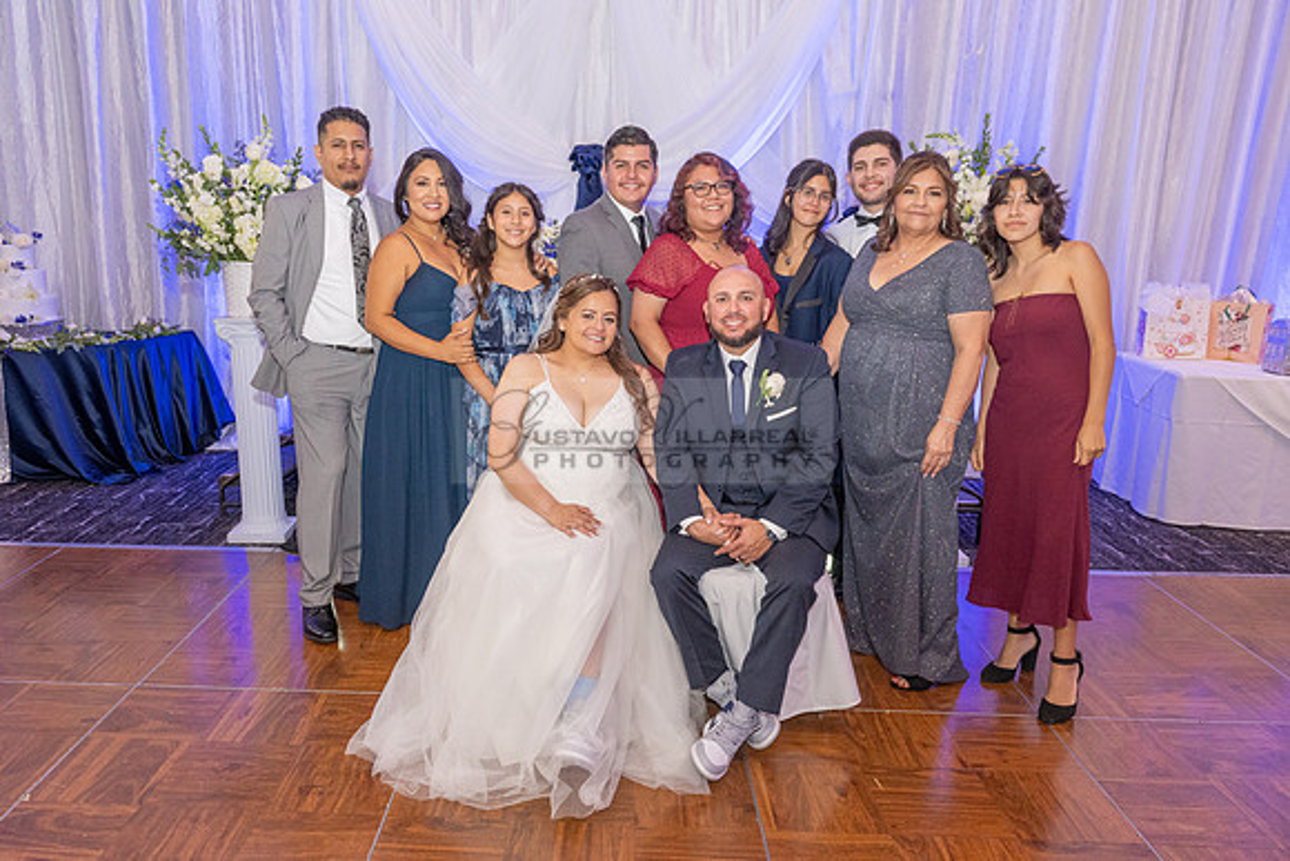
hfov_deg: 67.2
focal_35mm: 27
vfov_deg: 48.0
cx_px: 567
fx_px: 966
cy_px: 450
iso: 1600
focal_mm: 24
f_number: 4
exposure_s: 1/200
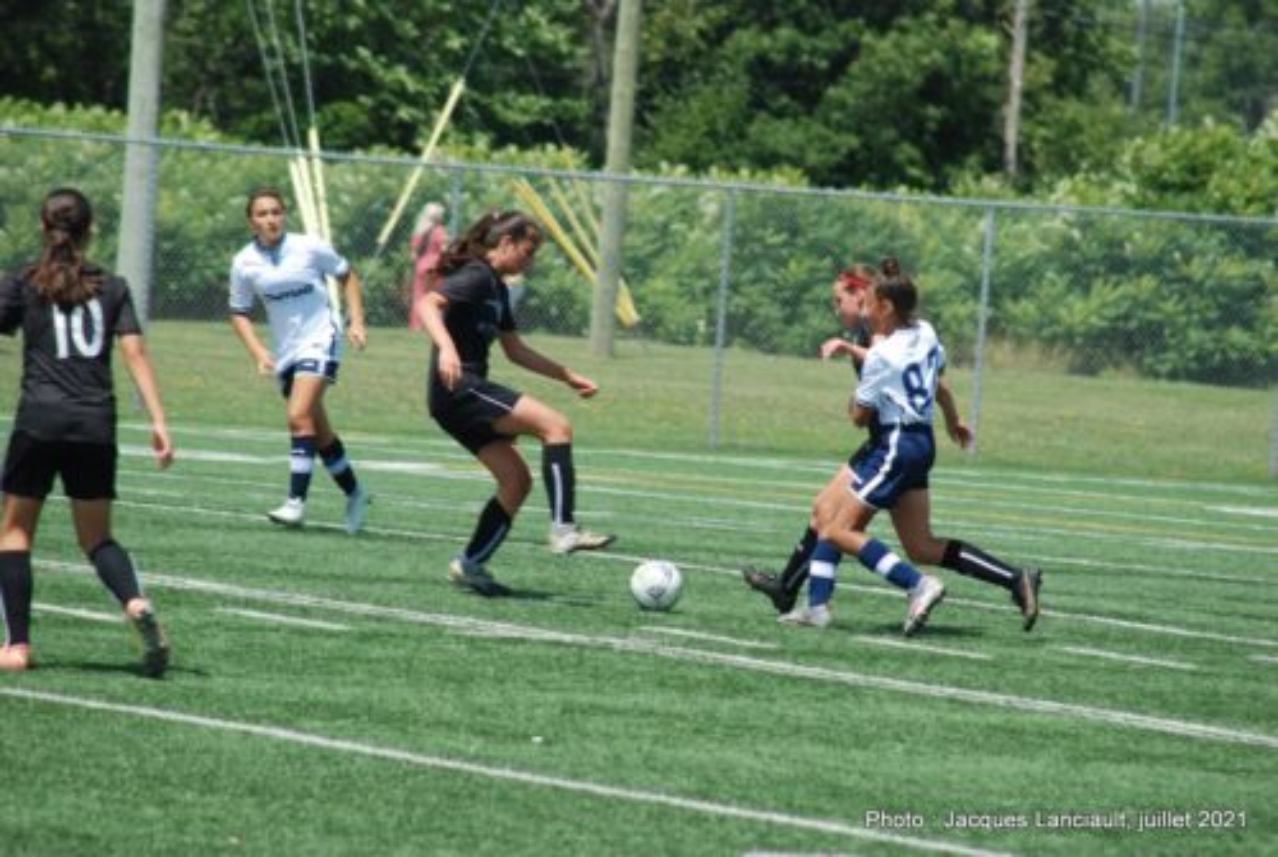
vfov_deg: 5.3
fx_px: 9332
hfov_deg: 7.8
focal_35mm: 262
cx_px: 639
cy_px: 428
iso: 200
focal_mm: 175
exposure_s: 1/500
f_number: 5.6
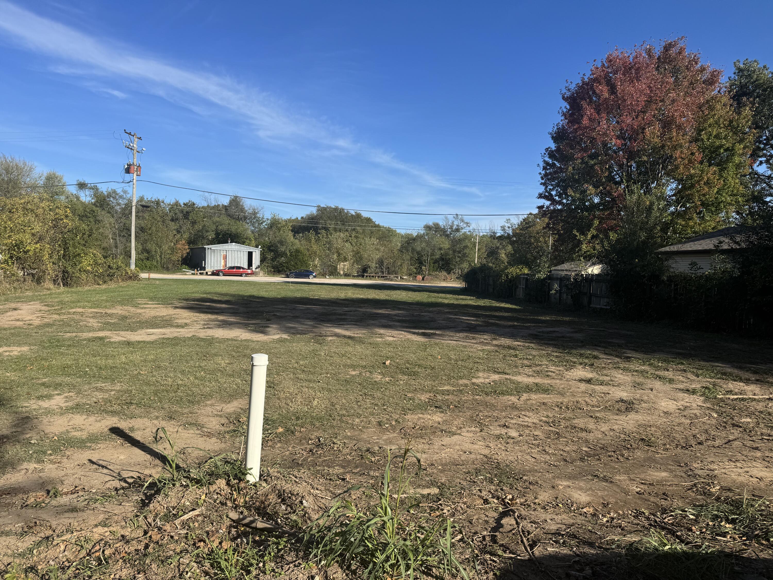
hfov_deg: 71.6
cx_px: 386
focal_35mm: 24
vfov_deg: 56.8
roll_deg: -1.7
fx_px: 536
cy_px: 290
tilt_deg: -3.3
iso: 80
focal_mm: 6.76
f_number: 1.78
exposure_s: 1/4608
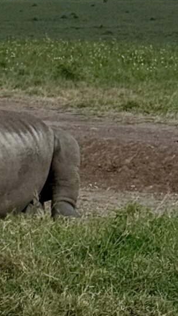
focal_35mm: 245
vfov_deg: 8.8
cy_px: 79
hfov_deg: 4.8
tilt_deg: -1.0
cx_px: -282
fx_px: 2056
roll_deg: -0.2
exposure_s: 1/6024
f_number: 1.78
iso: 64
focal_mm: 6.76
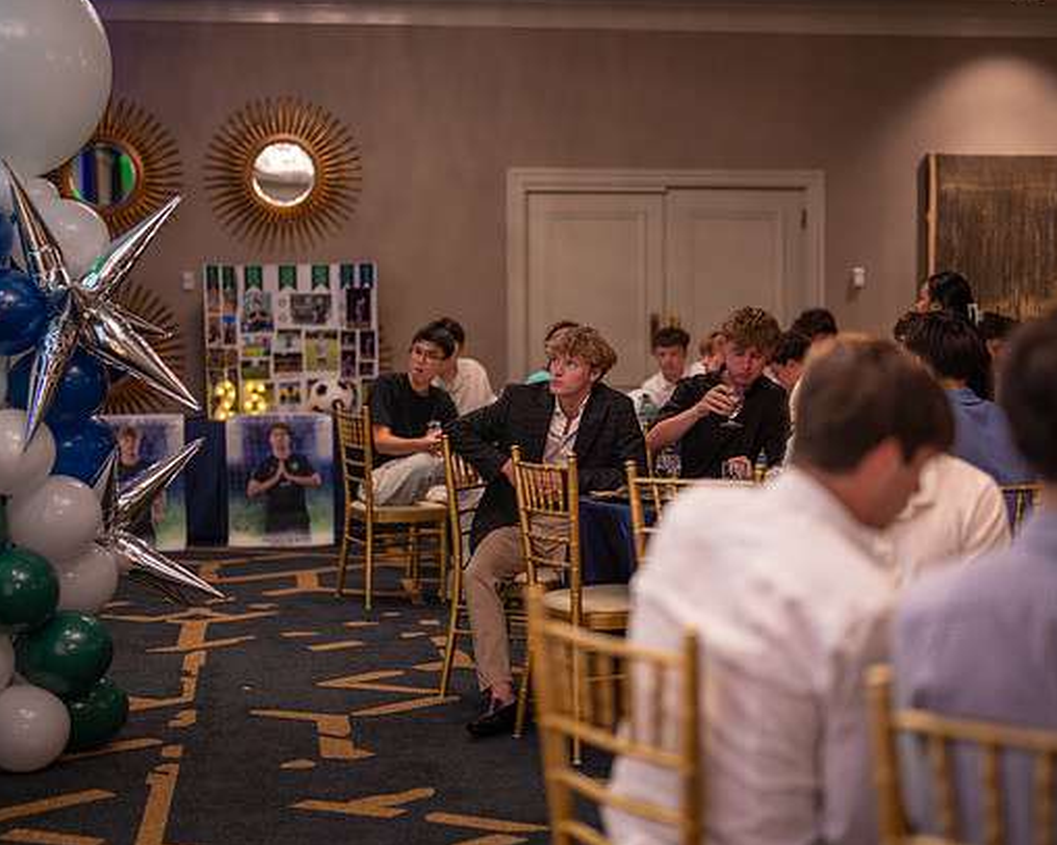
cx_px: 549
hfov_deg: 32.0
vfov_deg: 25.8
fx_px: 1845
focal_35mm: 59
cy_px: 420
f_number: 1.2
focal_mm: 50
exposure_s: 1/500
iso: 1000
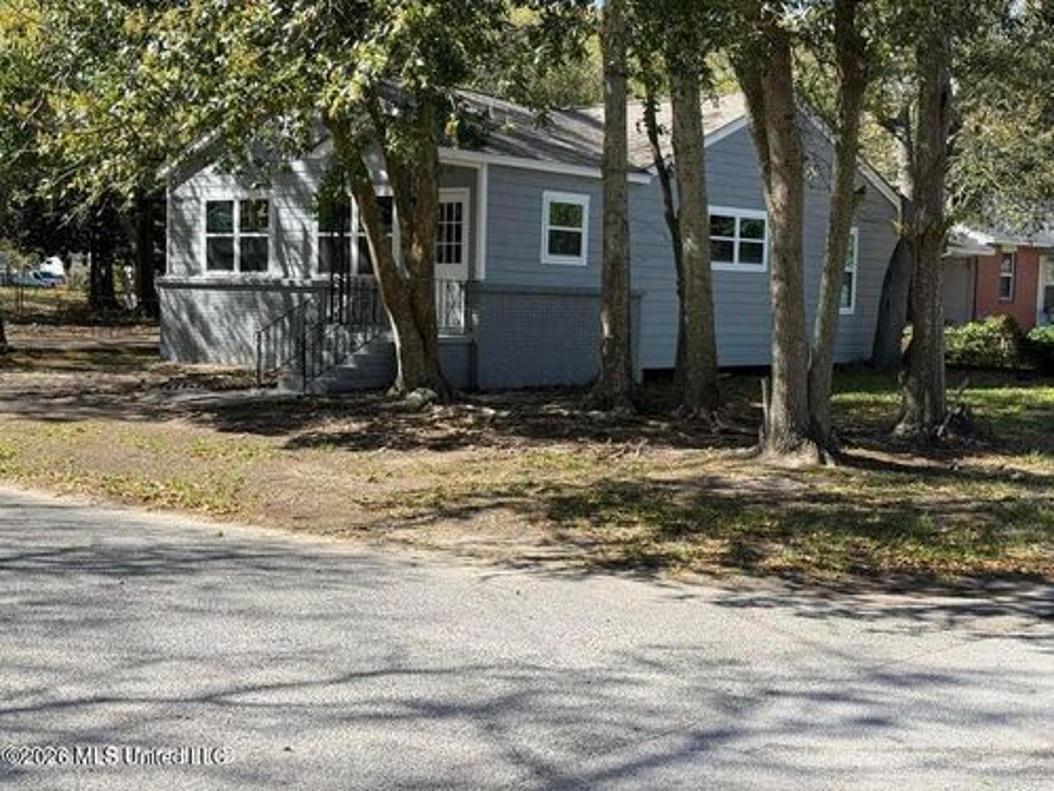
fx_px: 1462
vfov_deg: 30.3
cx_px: 527
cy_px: 396
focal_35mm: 48
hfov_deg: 39.7
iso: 64
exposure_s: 1/1608
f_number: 1.78
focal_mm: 6.76
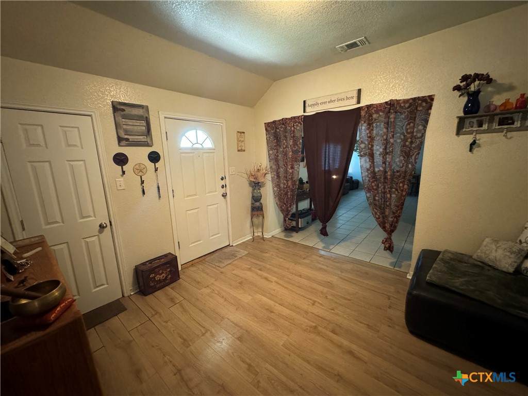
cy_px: 198
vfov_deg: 85.7
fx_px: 214
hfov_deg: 102.1
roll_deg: +1.3
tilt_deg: -11.0
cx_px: 264
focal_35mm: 14
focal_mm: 2.22
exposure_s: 1/40
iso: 1000
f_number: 2.2
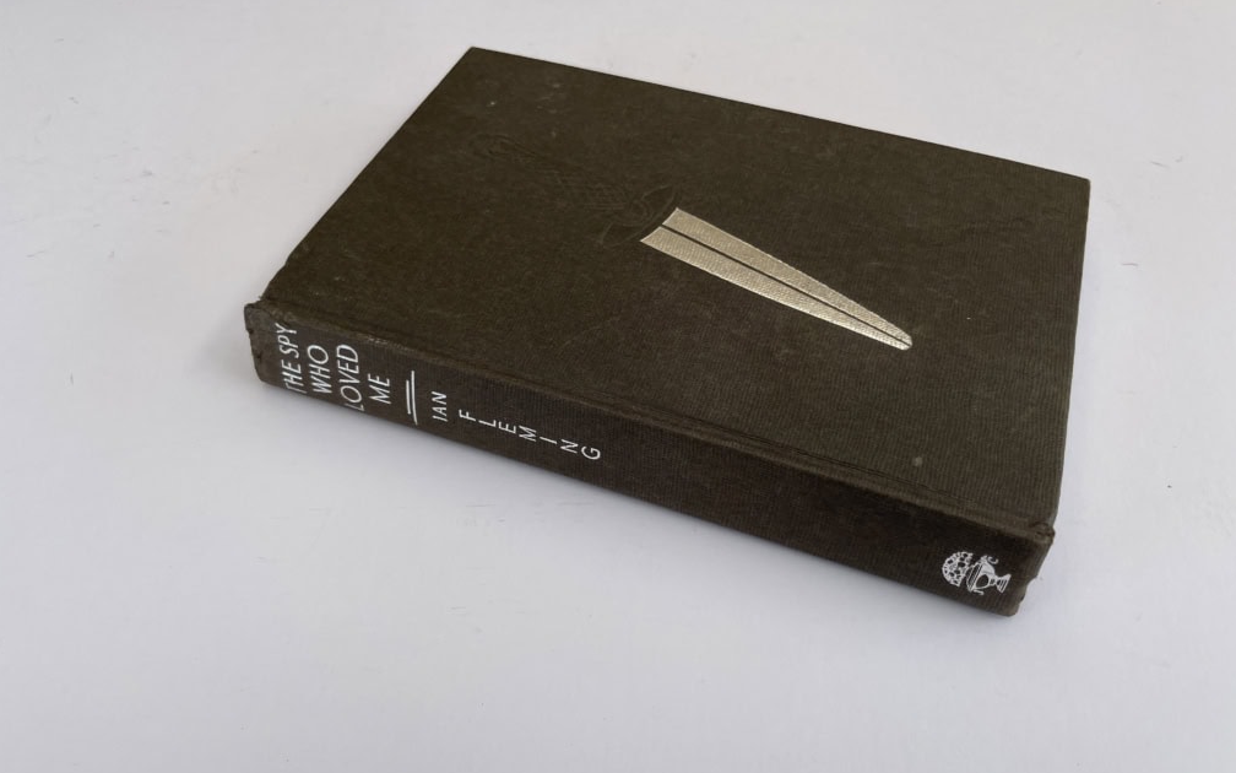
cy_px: 399
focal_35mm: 28
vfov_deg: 44.5
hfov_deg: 66.5
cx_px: 623
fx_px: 943
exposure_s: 1/418
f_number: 1.6
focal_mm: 4.2
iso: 32
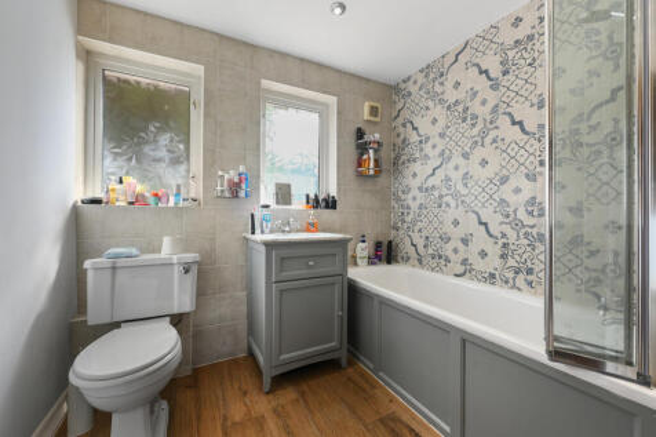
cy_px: 218
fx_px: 255
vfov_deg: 81.2
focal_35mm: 14
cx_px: 328
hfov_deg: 104.3
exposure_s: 1/1.67
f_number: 8
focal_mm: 14
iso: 400
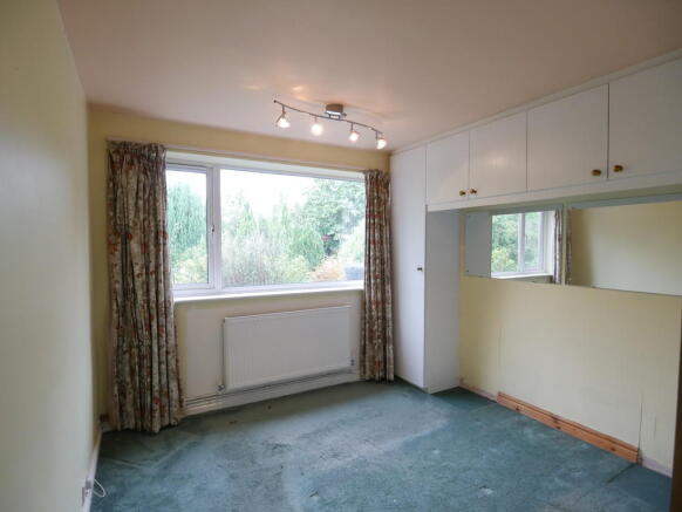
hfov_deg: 87.7
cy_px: 256
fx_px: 355
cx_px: 341
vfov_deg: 71.6
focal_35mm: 18
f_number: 4
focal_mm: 9
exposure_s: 1/60
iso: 640
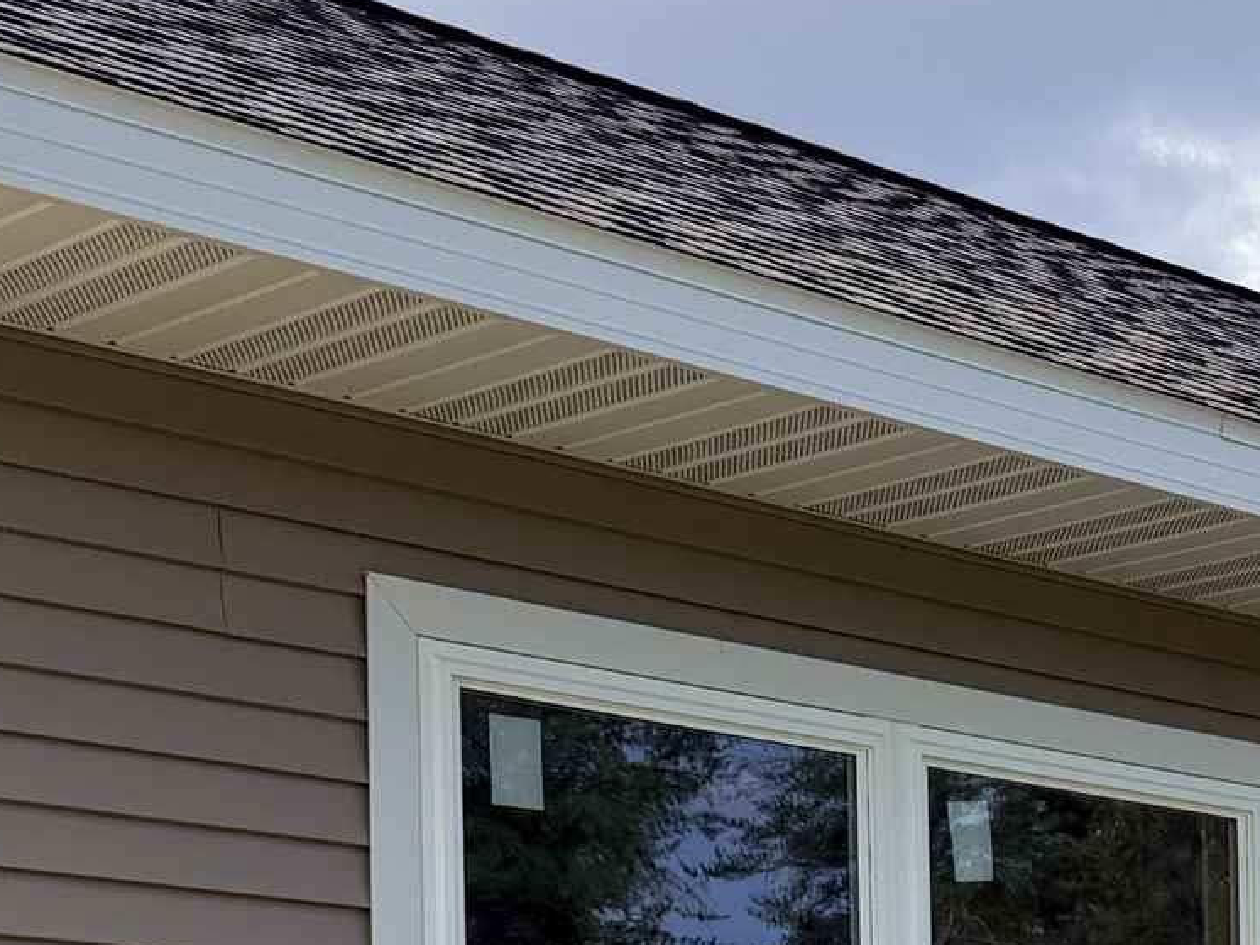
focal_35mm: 99
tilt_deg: +1.2
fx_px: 3604
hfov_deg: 18.9
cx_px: 1465
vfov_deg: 14.3
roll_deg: +1.7
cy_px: 1276
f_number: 1.78
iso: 80
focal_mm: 6.76
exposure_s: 1/3279
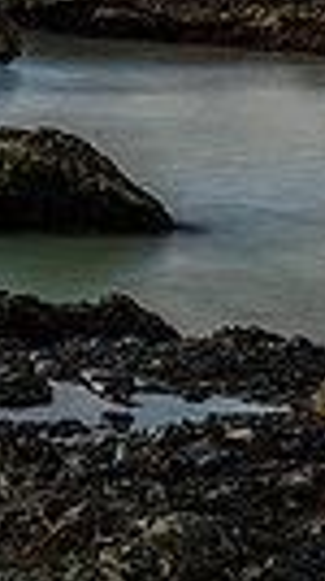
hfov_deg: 9.6
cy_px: -2
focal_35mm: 113
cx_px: -438
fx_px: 1738
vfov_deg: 18.5
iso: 64
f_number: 9
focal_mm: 24
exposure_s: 5
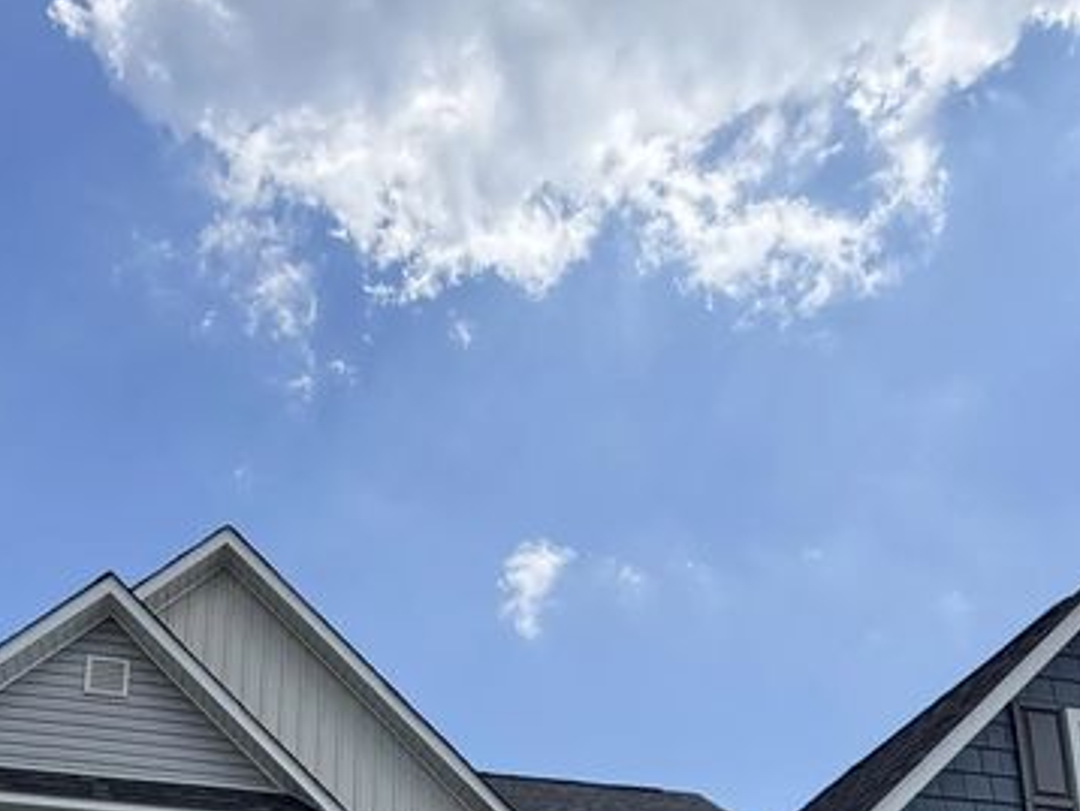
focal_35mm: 40
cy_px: 1001
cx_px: 374
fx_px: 1249
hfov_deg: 46.2
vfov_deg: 30.1
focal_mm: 2.22
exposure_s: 1/789
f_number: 2.2
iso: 25
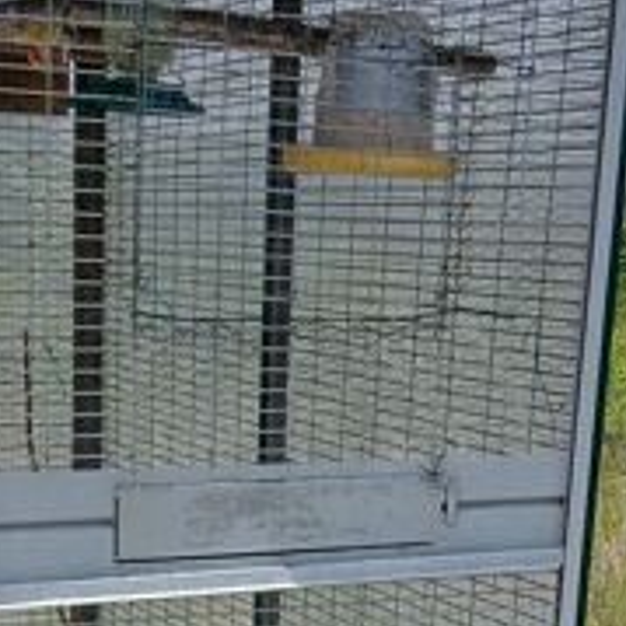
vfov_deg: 20.3
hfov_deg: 21.0
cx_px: 196
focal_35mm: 82
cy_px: 668
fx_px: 1678
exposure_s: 1/910
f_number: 1.8
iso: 20
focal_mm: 3.98
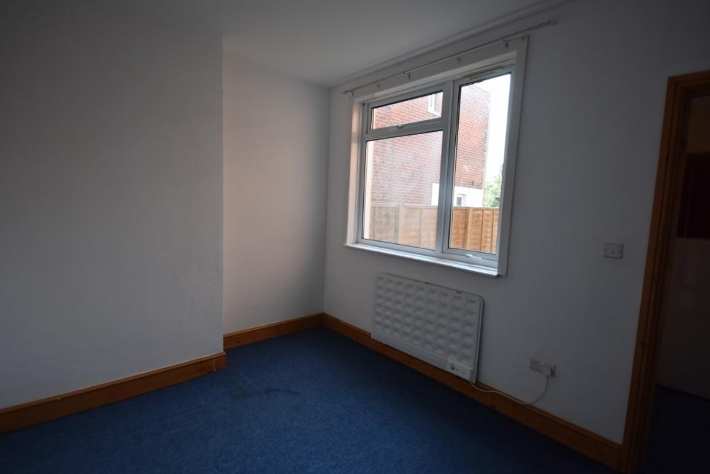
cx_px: 357
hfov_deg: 91.5
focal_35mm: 18
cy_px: 237
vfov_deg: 68.8
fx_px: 346
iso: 400
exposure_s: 1/125
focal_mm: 11
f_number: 5.6
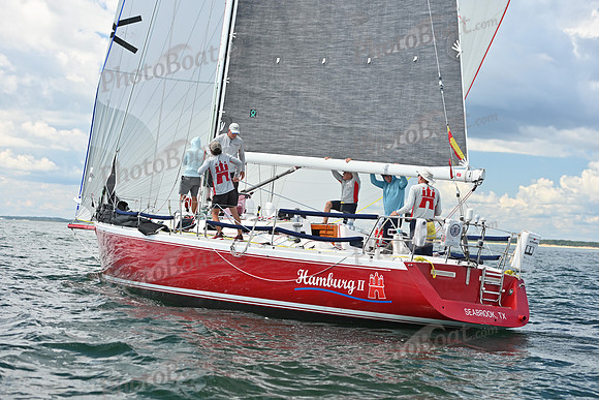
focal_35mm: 70
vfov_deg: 19.5
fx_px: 1165
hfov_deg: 28.8
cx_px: 300
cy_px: 200
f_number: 3.5
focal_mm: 70
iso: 250
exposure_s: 1/1000
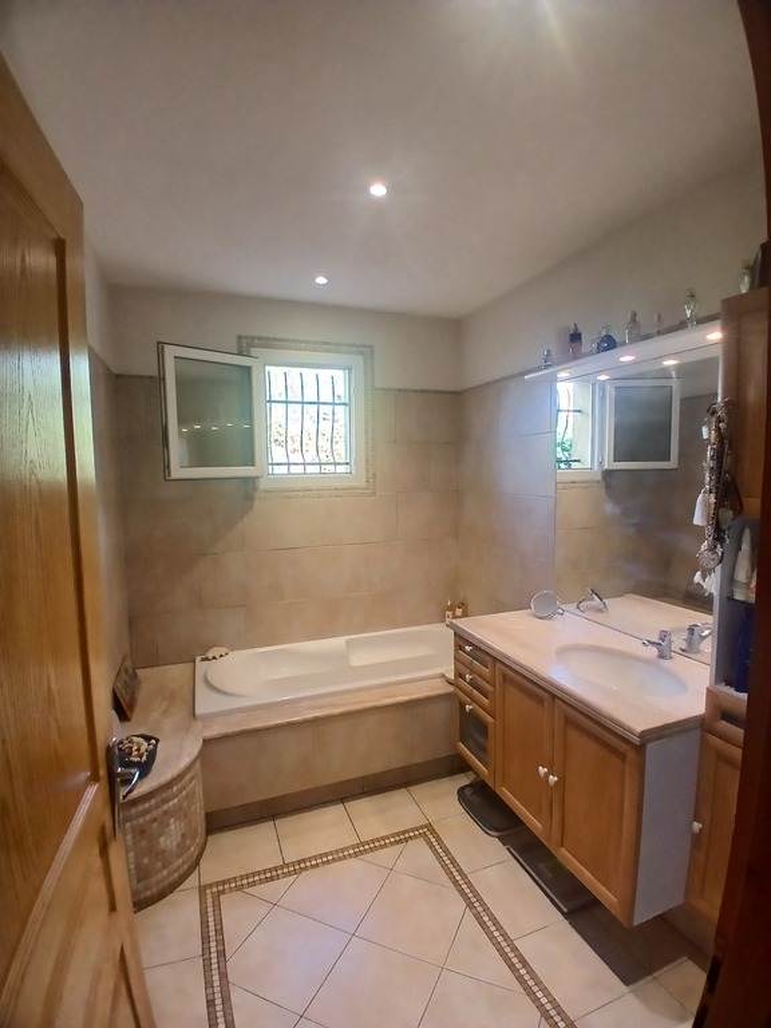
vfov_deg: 91.0
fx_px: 505
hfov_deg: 74.7
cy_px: 514
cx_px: 386
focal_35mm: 17
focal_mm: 1.4
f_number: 2.2
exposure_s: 1/33
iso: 100
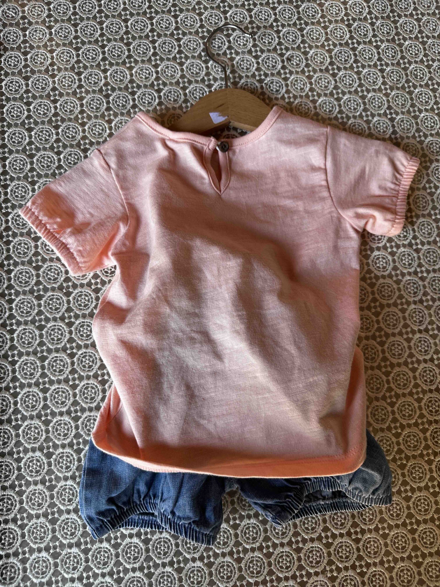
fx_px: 407
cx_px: 220
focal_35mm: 24
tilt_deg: -81.4
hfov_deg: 56.8
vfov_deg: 71.6
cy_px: 294
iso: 125
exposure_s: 1/121
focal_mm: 6.86
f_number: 1.78
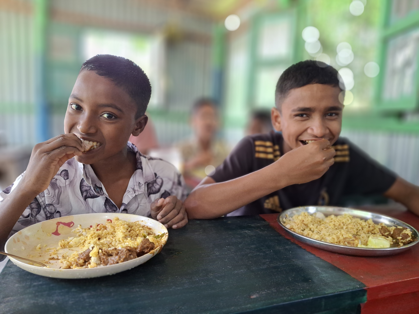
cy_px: 157
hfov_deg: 69.4
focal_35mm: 25
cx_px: 210
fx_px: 303
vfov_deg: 54.9
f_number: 1.8
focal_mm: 4.69
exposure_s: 1/400
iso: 250
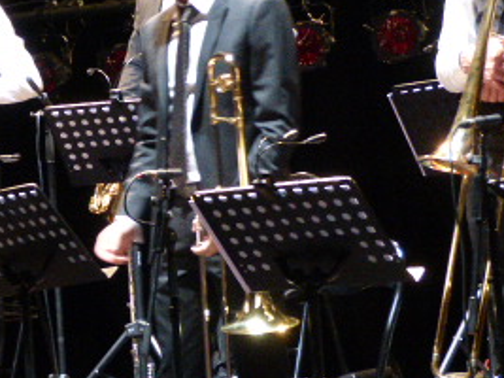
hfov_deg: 10.5
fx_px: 2721
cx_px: -45
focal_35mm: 187
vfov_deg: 7.9
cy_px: 217
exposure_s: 1/15
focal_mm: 14.1
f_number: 3.3
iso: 800
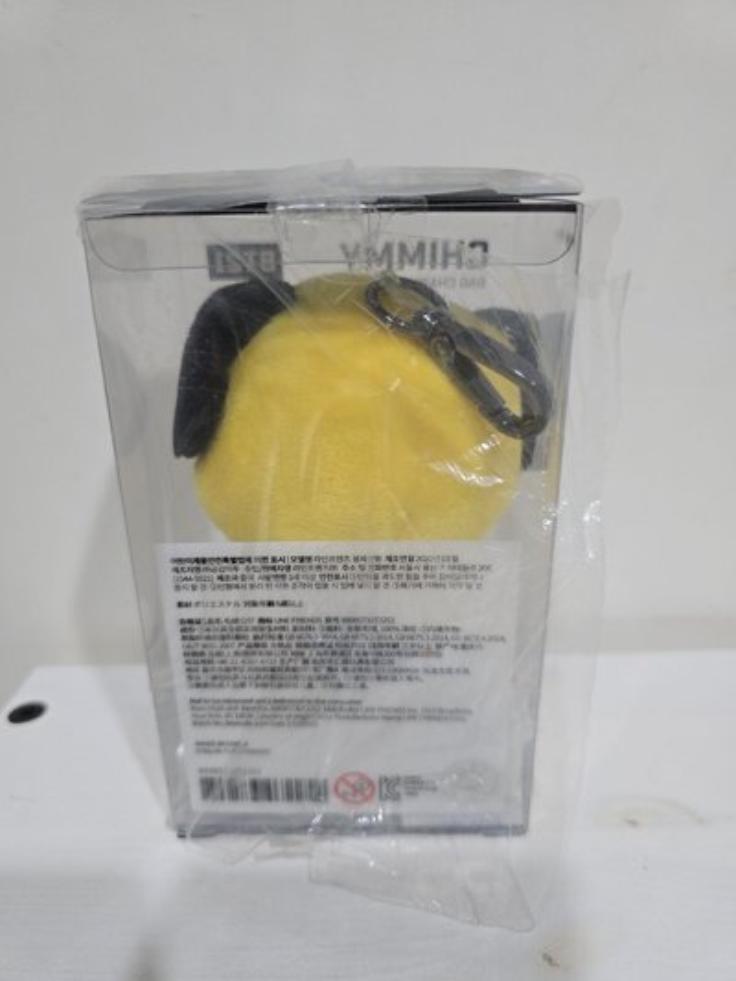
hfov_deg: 58.9
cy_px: 490
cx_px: 368
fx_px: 652
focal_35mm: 23
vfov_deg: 73.9
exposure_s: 1/120
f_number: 1.7
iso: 640
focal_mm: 6.3
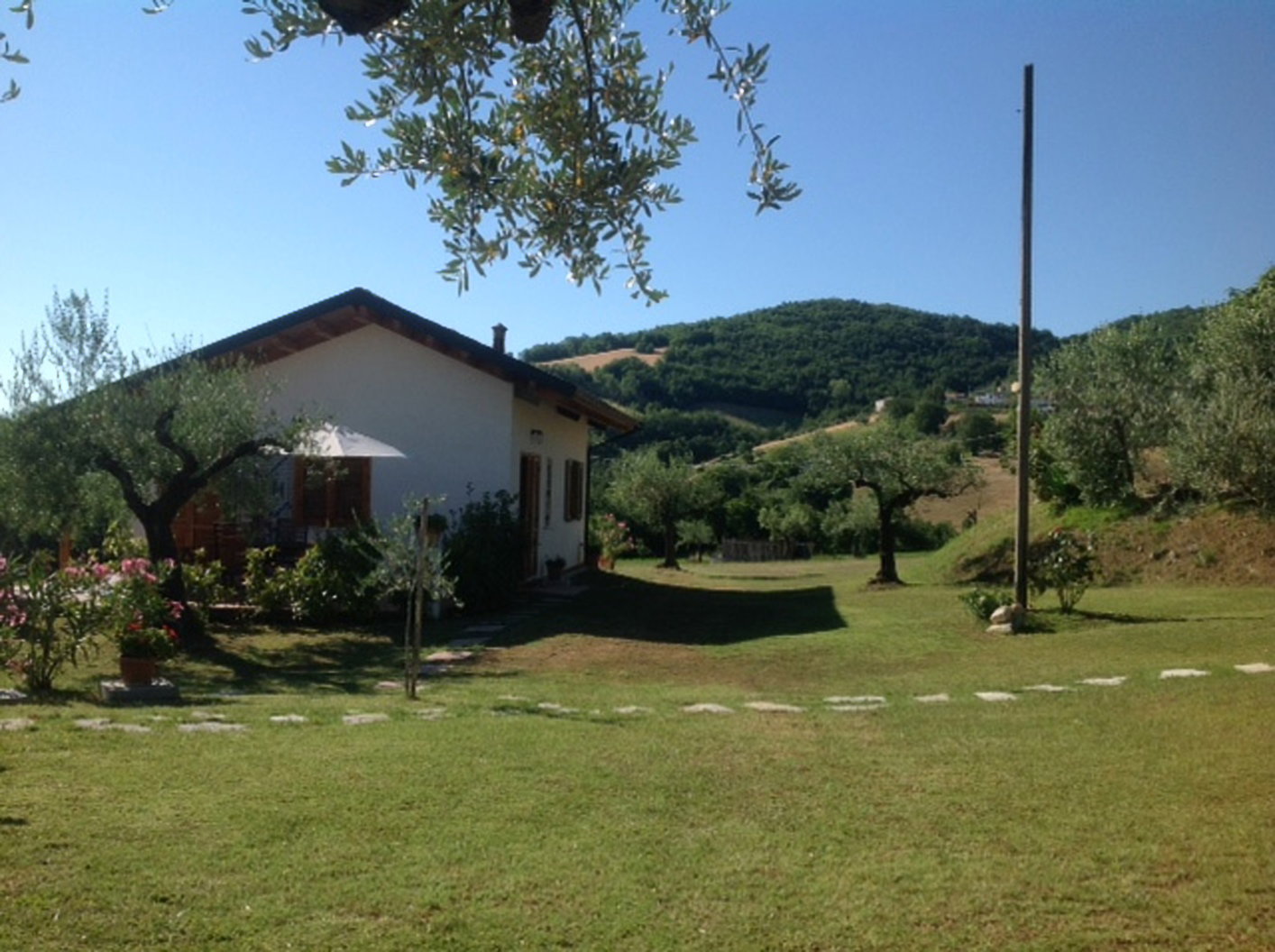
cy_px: 476
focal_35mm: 35
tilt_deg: +0.5
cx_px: 638
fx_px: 1287
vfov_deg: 40.6
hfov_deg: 52.7
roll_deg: -3.8
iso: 50
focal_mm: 4.28
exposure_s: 1/1779
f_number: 2.4
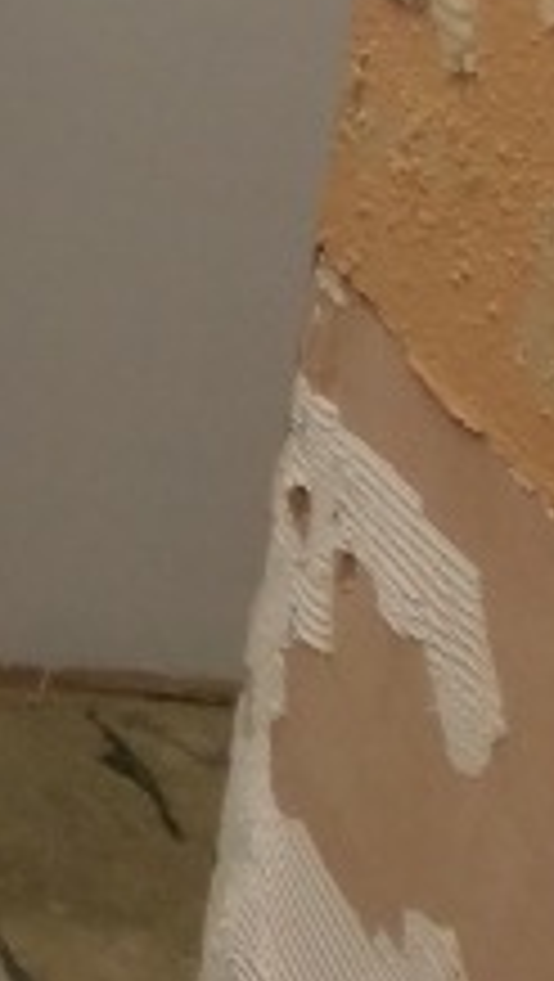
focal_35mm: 156
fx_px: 4065
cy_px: -639
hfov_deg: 5.9
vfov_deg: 12.8
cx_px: -2063
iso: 100
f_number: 1.8
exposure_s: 1/50
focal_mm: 4.58
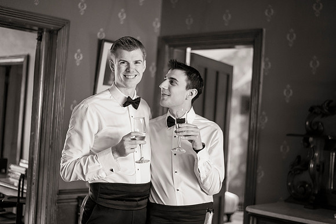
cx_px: 173
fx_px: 506
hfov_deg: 36.7
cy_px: 102
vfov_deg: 24.9
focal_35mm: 54
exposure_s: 1/50
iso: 1000
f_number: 1.8
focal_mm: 50
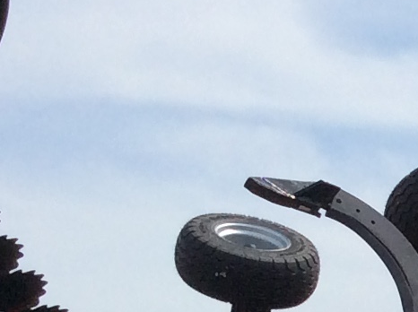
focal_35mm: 178
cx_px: 875
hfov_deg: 10.2
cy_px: 499
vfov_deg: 8.1
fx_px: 2146
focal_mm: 3.3
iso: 32
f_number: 2.4
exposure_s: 1/2604
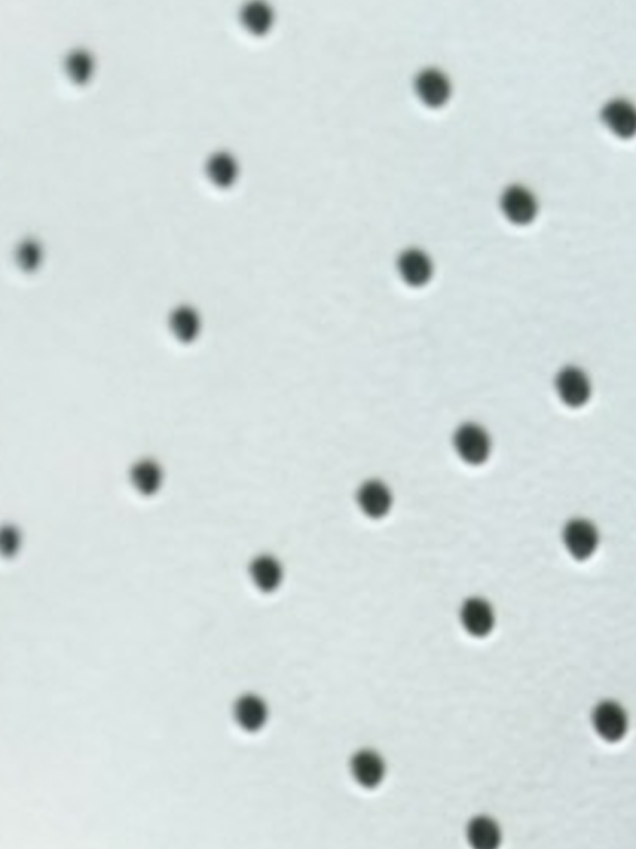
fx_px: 8685
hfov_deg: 4.1
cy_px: 2132
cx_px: -657
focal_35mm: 354
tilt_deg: -55.6
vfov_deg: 5.4
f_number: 1.78
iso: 80
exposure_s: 1/1880
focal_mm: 6.86
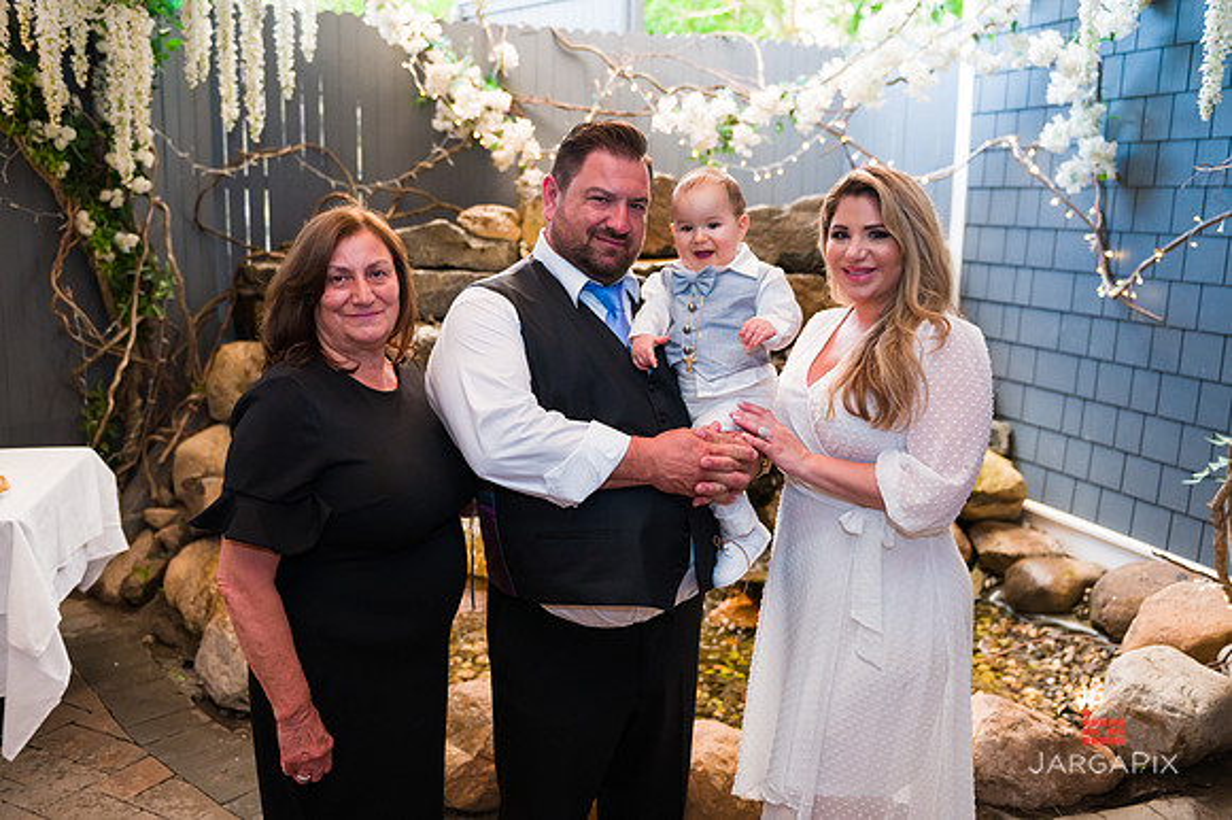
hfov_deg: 60.4
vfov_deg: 42.3
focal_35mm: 31
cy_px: 375
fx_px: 1058
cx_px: 608
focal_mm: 27
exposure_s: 1/125
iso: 1600
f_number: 3.2
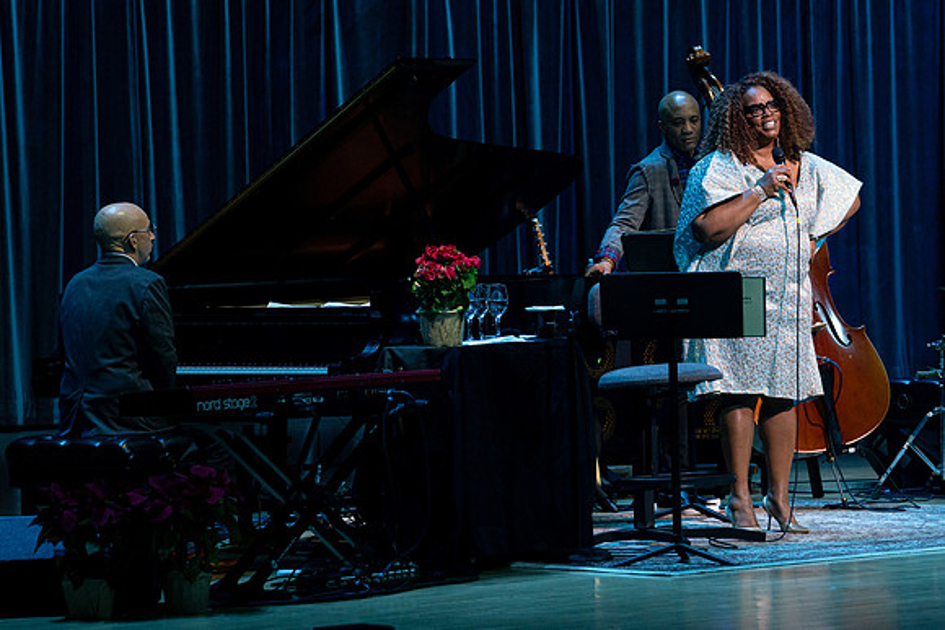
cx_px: 492
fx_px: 4804
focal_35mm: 183
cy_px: 253
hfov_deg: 11.2
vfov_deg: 7.5
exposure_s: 1/320
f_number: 5.6
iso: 2500
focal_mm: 148
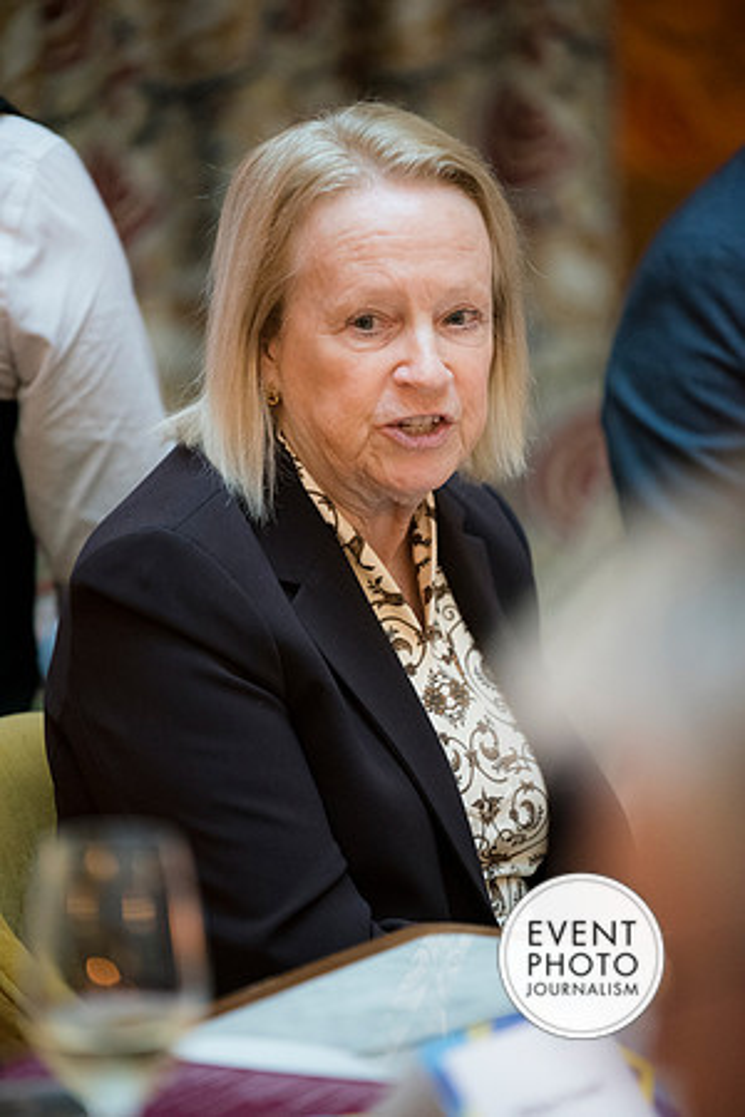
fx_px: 6208
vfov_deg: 10.3
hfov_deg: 6.9
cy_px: 558
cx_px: 372
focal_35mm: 200
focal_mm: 200
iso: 6400
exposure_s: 1/125
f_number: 2.8
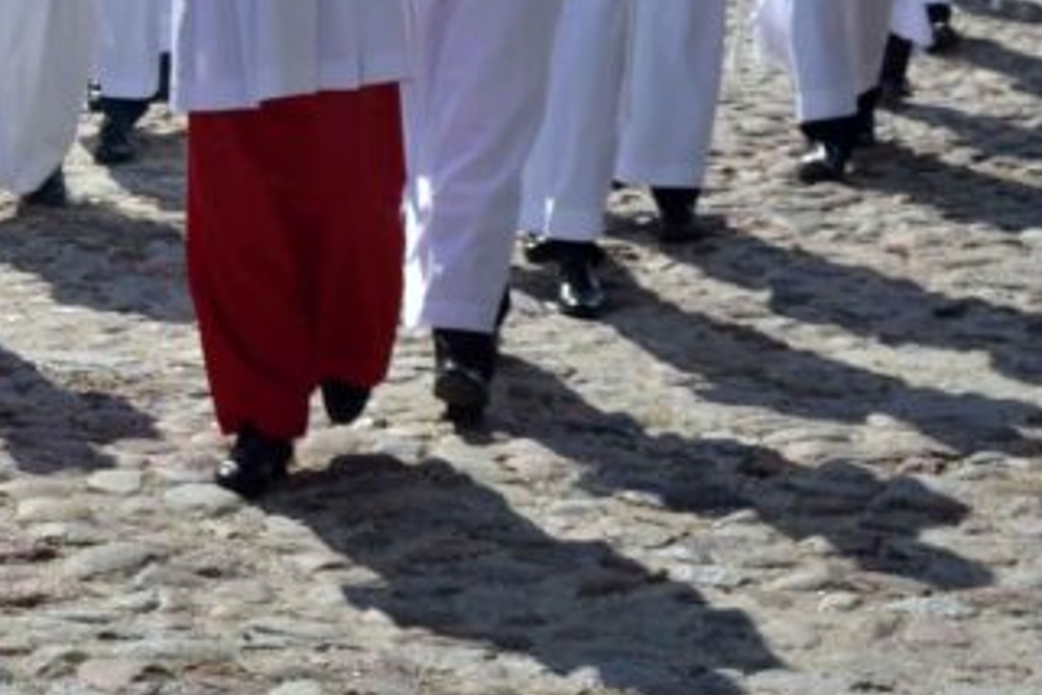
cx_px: -458
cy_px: -257
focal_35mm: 153
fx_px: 4428
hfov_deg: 12.8
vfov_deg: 8.8
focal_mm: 32
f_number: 8
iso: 100
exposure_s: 1/250
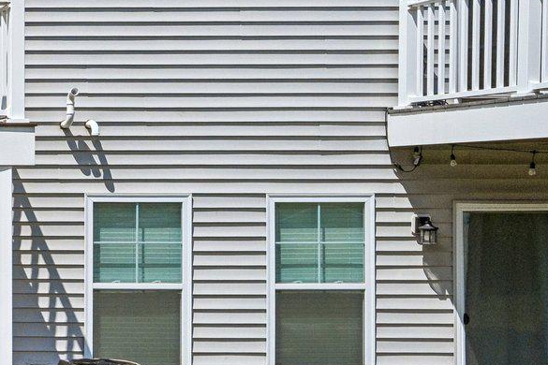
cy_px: -41
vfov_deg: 18.3
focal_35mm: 72
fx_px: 1092
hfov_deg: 21.0
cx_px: -391
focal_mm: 20.5
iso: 800
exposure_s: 1/6400
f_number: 8
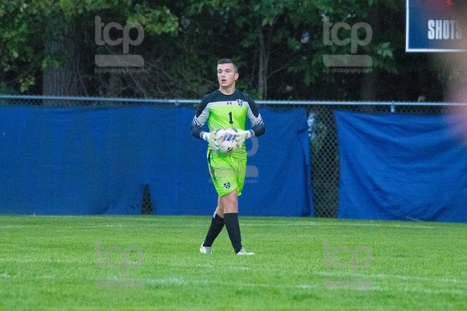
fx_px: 5639
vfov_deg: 3.2
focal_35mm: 435
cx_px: 234
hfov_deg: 4.7
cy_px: 156
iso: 6400
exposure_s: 1/2000
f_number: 5.6
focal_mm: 290
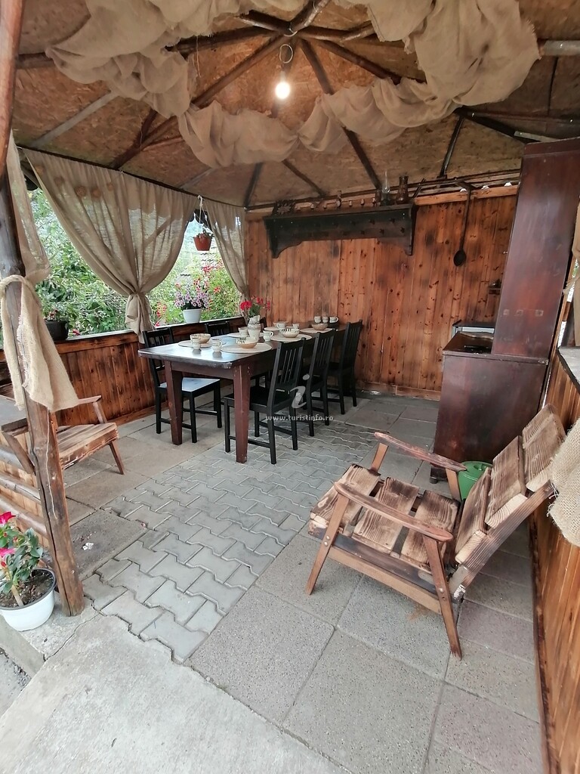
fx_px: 380
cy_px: 387
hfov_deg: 74.7
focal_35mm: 17
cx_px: 290
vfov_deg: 91.0
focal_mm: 1.78
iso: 50
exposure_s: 1/50
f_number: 2.4
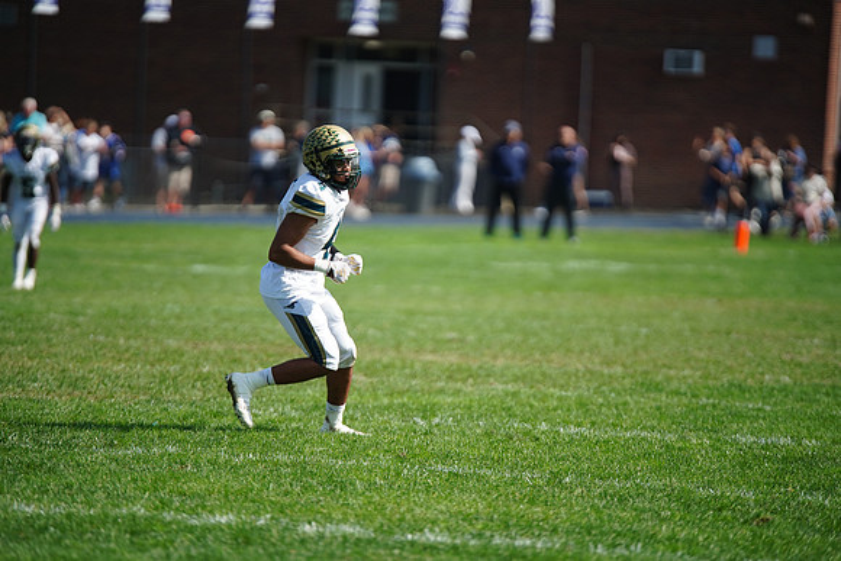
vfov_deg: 4.6
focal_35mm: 300
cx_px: 420
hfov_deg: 6.9
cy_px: 280
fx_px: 7010
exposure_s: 1/4000
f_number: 2.8
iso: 400
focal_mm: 300
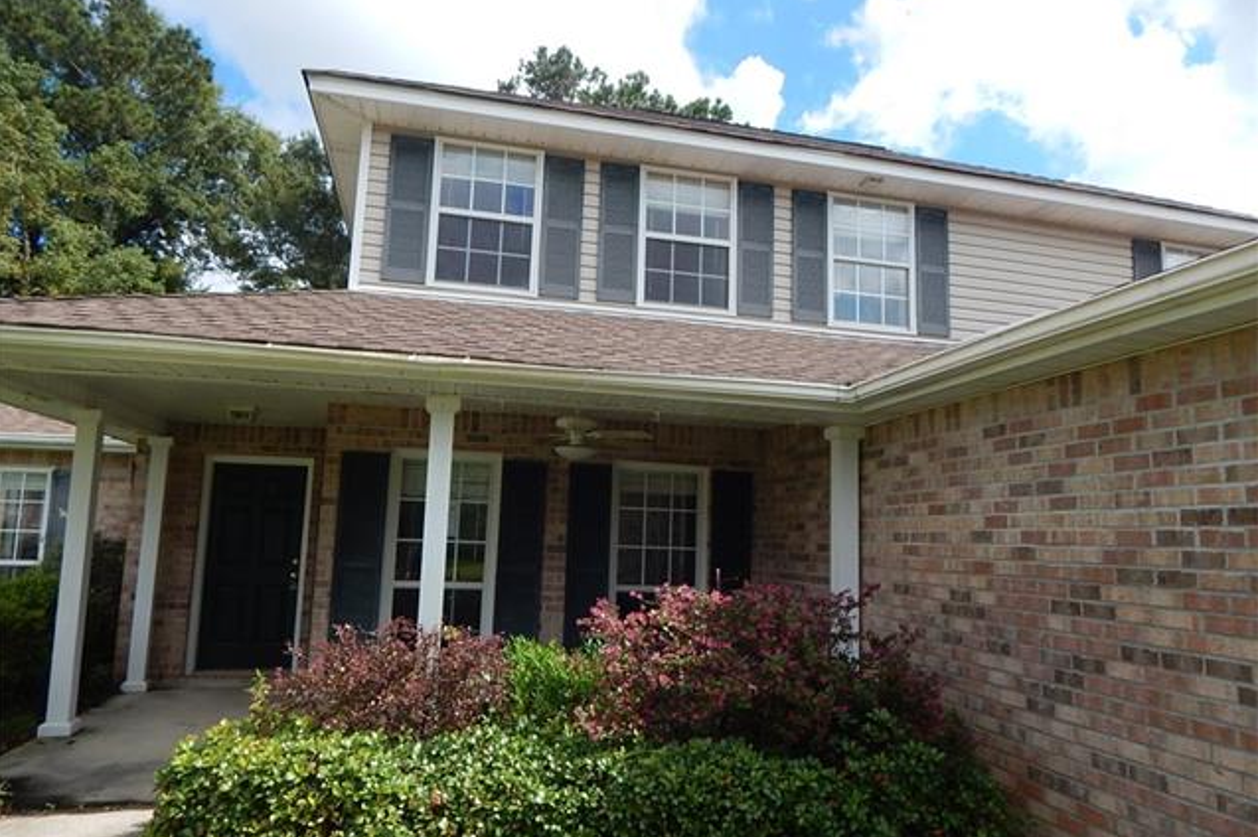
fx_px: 803
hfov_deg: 76.1
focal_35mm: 23
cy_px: 426
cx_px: 628
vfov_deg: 55.1
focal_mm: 4
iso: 125
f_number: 3
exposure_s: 1/1000
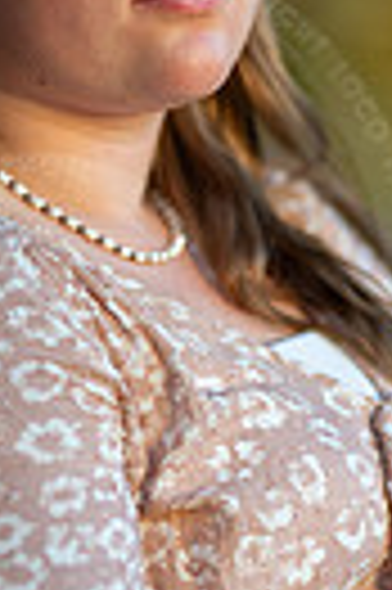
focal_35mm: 293
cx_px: 117
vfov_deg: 7.0
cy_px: 450
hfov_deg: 4.7
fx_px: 4798
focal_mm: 85
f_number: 1.2
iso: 160
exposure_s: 1/640
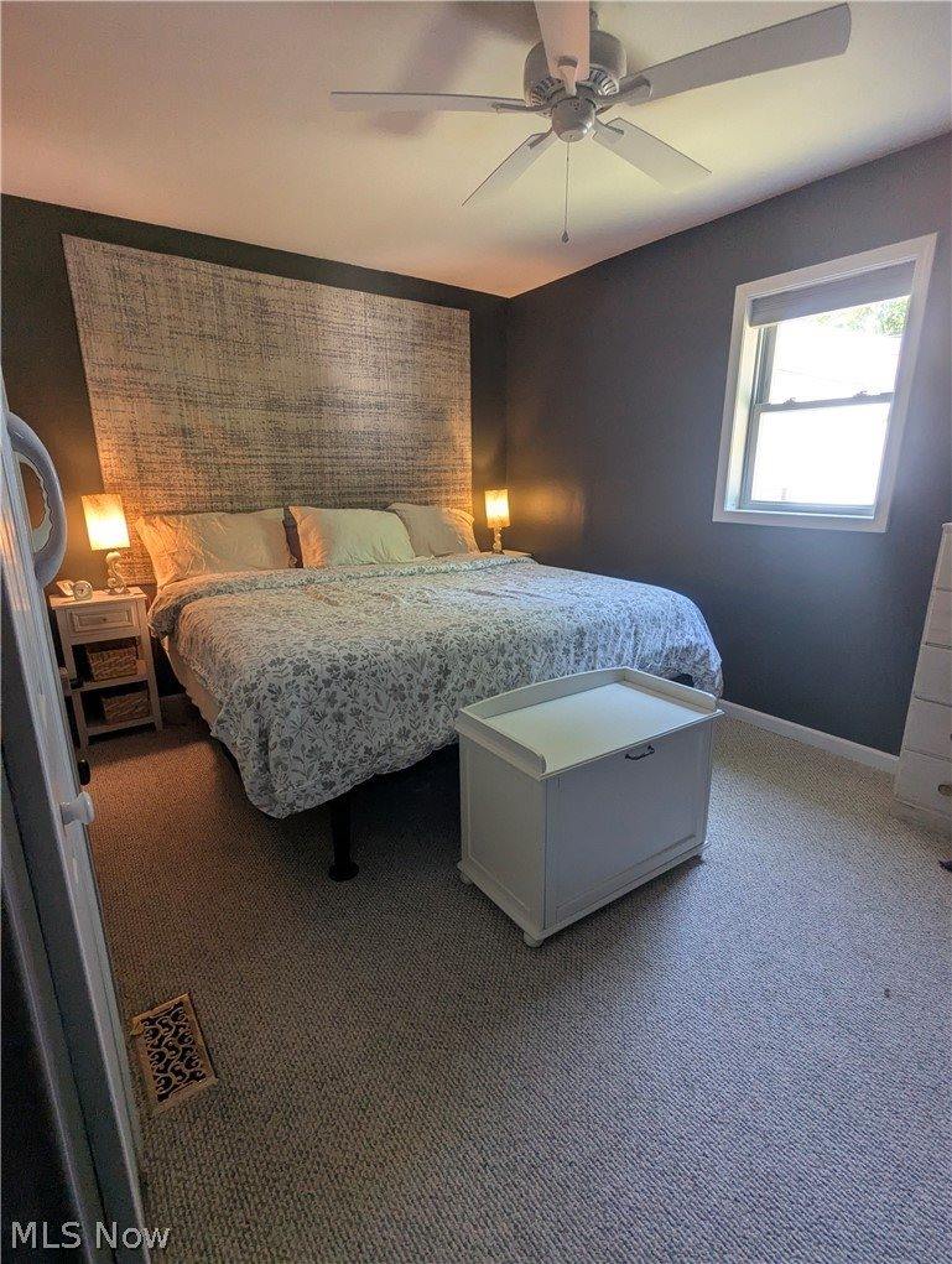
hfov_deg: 78.3
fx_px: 585
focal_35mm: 16
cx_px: 476
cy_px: 632
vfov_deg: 94.4
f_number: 2.2
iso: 115
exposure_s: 1/60
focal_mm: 2.35
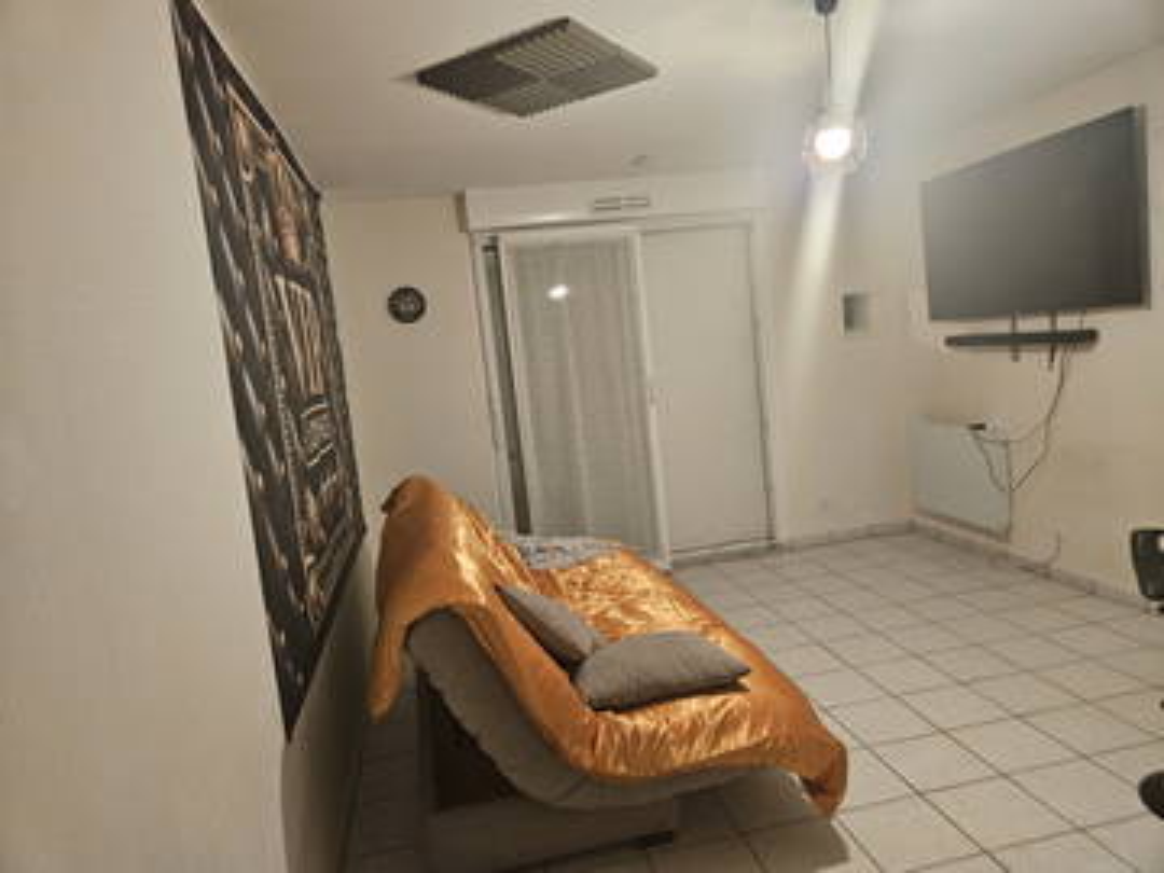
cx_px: 582
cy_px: 436
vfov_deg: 58.9
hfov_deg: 73.9
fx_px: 773
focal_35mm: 23
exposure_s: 1/100
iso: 640
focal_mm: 5.4
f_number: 1.8
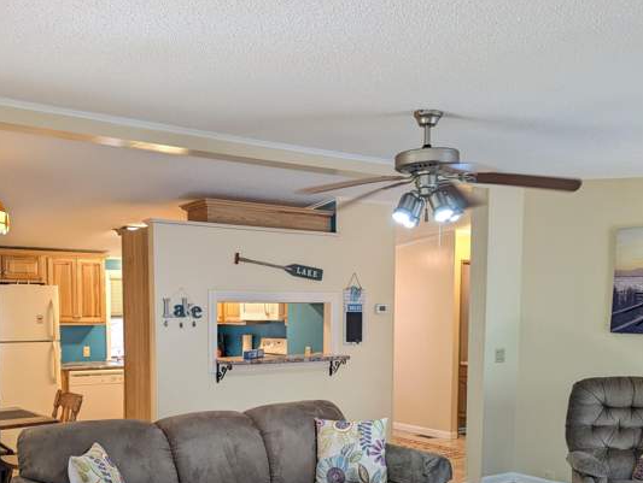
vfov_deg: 38.8
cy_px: 358
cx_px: 246
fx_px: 669
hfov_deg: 50.8
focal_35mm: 36
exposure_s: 1/60
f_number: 1.68
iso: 195
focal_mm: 6.9
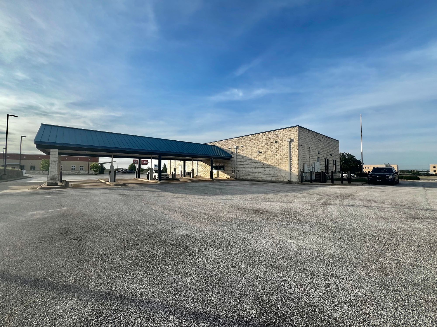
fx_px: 164
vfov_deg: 89.9
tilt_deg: +3.2
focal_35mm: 13
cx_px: 218
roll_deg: -0.6
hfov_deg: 106.2
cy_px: 164
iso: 32
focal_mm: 1.57
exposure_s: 1/1410
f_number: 1.8
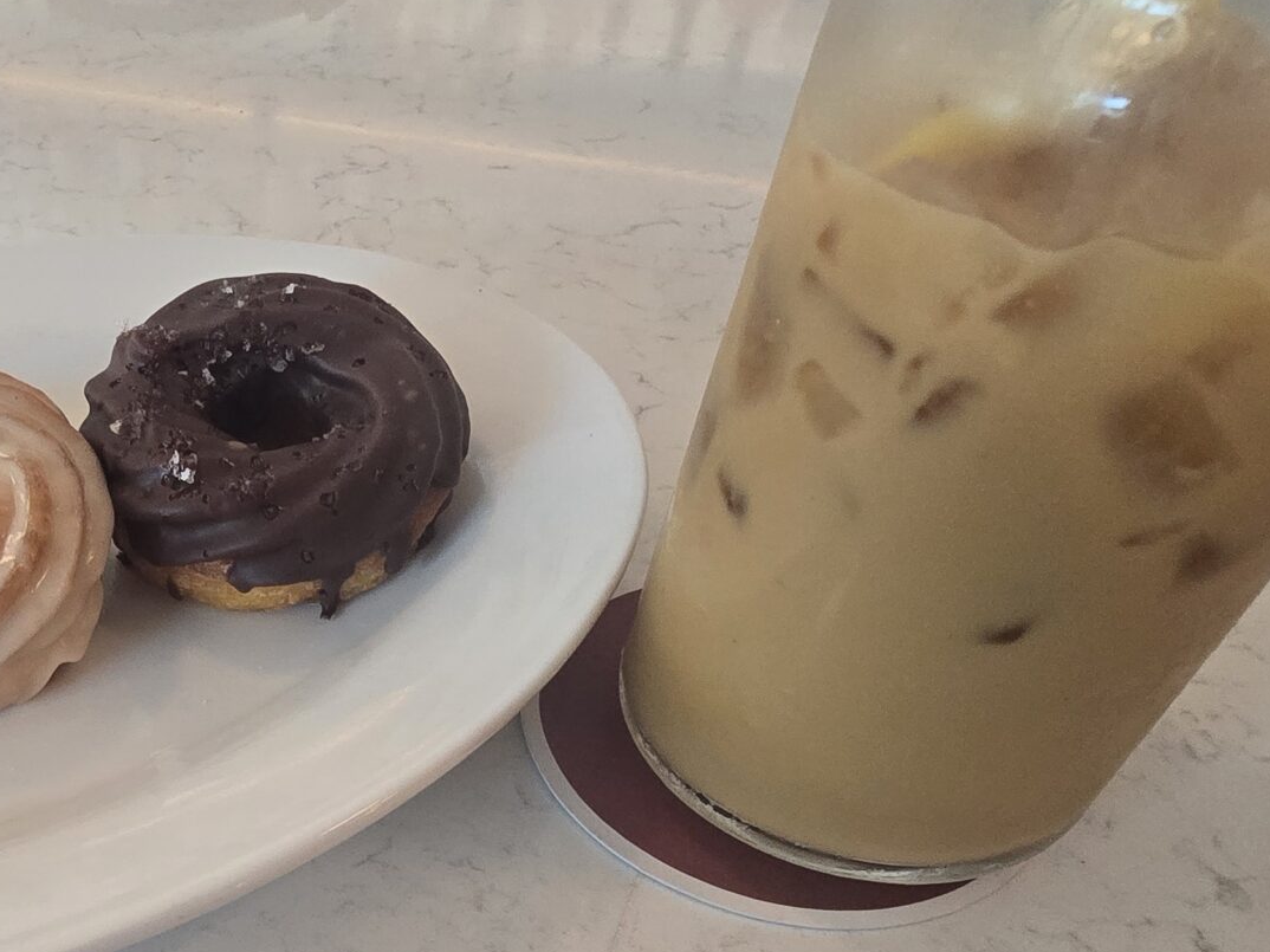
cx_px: 123
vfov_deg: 42.8
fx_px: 1137
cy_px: 798
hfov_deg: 51.4
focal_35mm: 31
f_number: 2.2
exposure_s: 1/55
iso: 400
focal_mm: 2.2
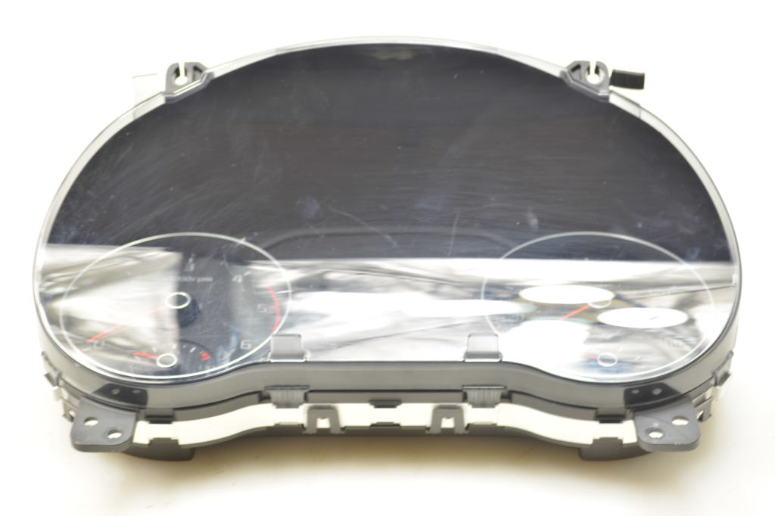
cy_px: 258
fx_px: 1356
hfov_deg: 31.9
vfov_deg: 21.6
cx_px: 388
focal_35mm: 63
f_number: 5.3
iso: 100
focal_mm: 42
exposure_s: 1/8
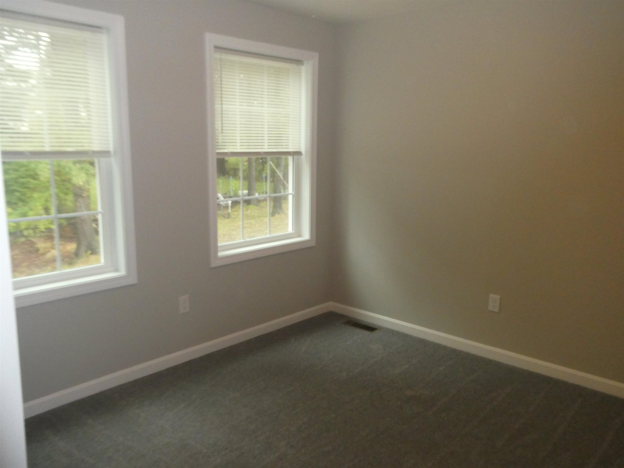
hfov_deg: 63.4
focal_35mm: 28
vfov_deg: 49.7
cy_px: 234
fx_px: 505
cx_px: 312
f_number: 3.5
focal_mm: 5
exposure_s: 1/60
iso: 500
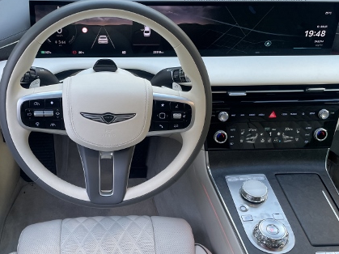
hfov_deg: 45.3
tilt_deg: -38.4
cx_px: 124
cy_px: 144
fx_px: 401
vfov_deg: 35.1
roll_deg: -0.7
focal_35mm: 41
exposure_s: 1/121
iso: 100
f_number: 1.6
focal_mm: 4.2
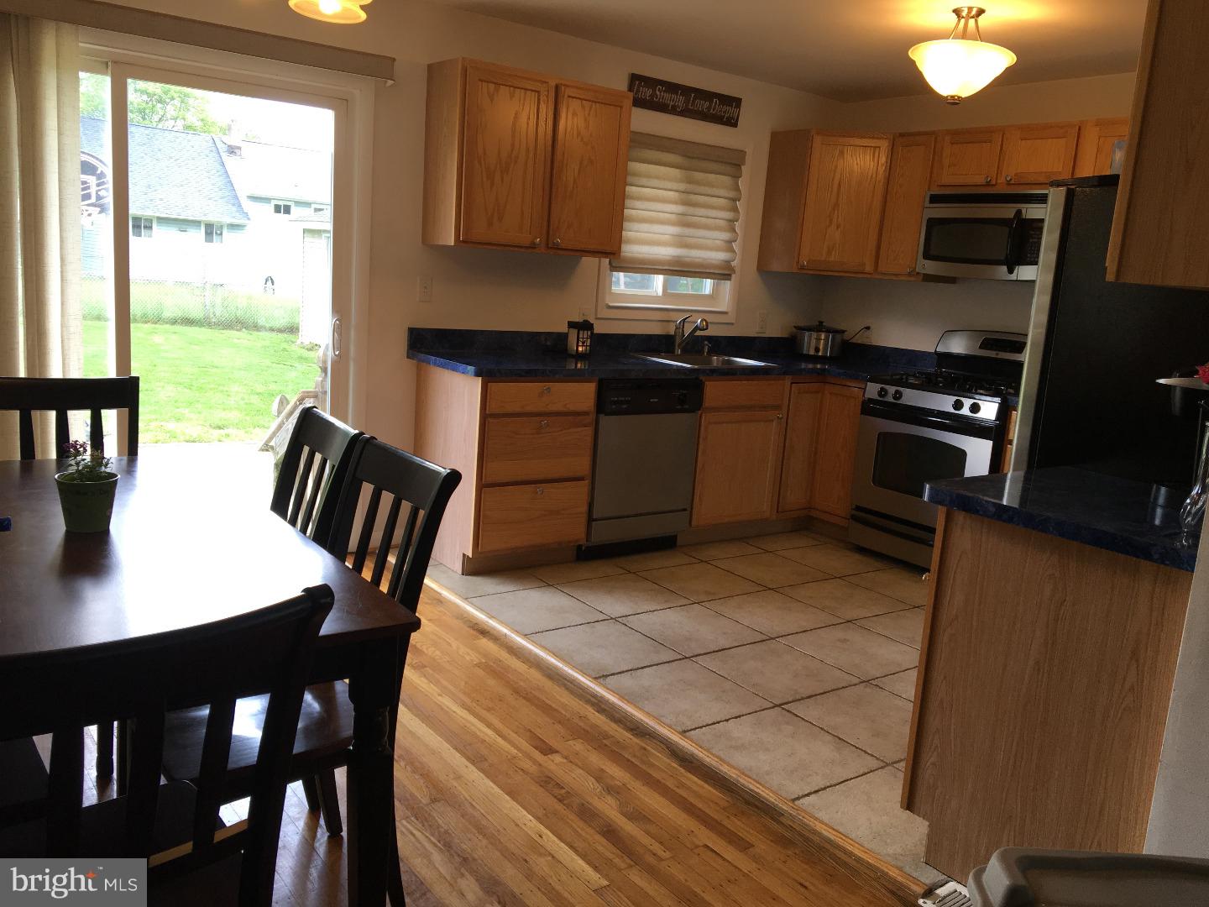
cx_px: 604
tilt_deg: -10.1
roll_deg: -3.8
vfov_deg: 48.2
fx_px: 1013
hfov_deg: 61.7
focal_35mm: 29
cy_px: 454
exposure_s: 1/60
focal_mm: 4.15
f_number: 2.2
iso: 32
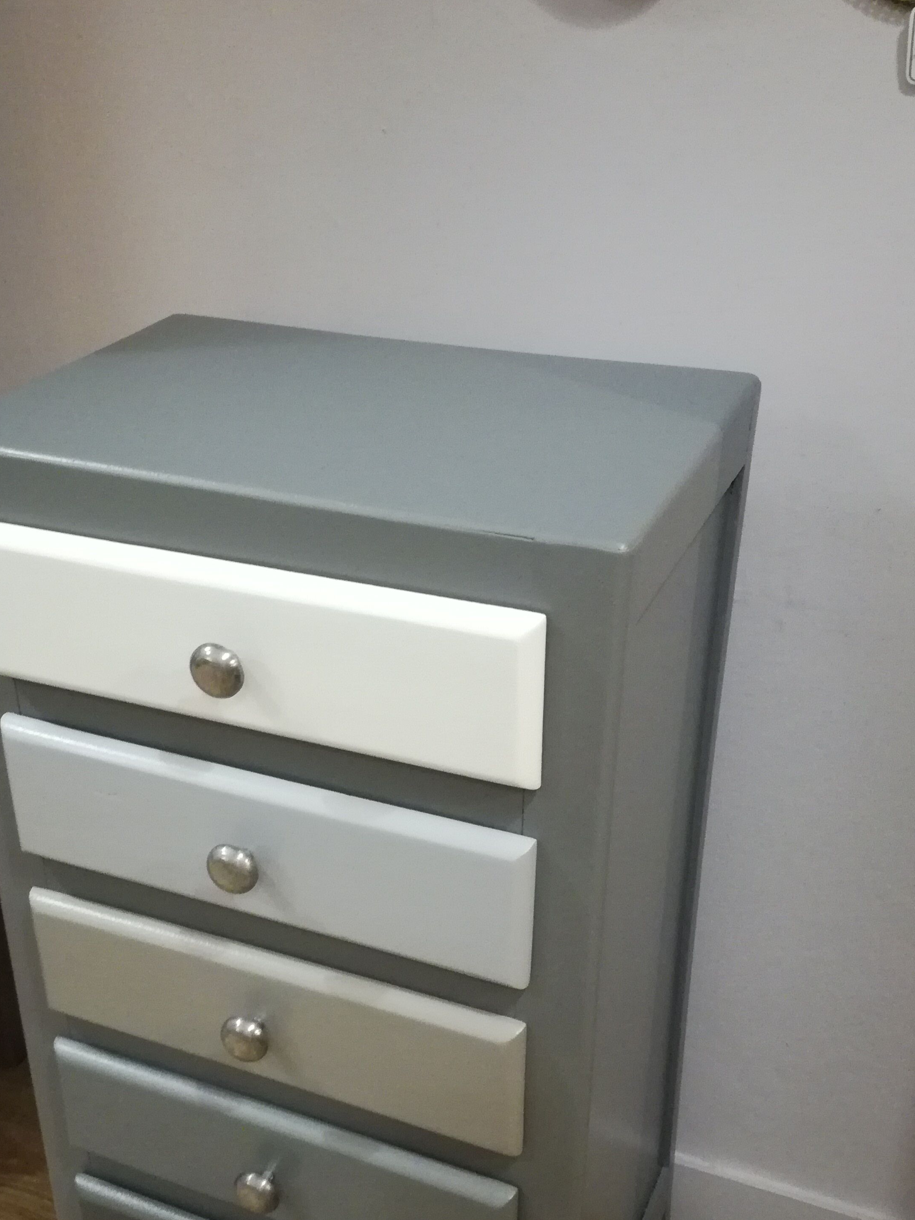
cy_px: 731
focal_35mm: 39
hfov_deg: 36.7
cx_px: 378
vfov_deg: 47.6
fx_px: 1375
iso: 500
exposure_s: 1/20
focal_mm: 3.79
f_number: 2
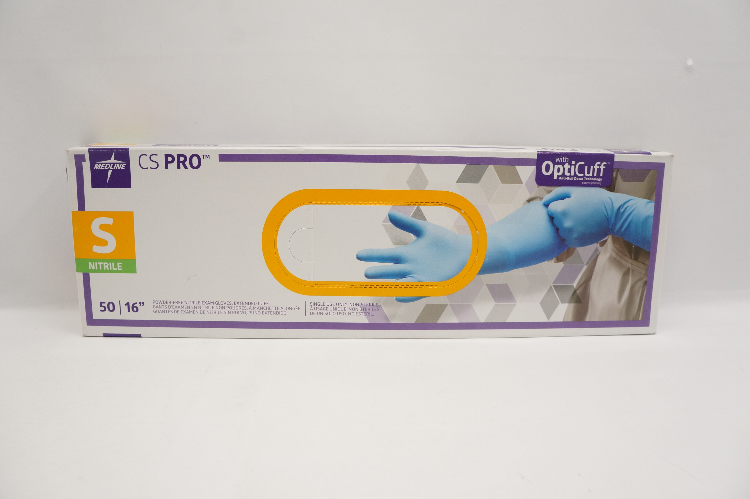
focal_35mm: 27
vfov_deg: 47.8
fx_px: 562
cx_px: 375
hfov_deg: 67.4
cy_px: 250
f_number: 6.3
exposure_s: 1/160
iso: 800
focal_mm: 18
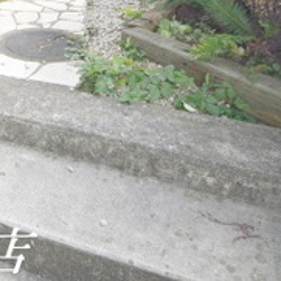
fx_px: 372
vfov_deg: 35.1
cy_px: -33
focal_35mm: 40
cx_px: 19
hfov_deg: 38.1
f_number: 8
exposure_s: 1/250
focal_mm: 9
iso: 280
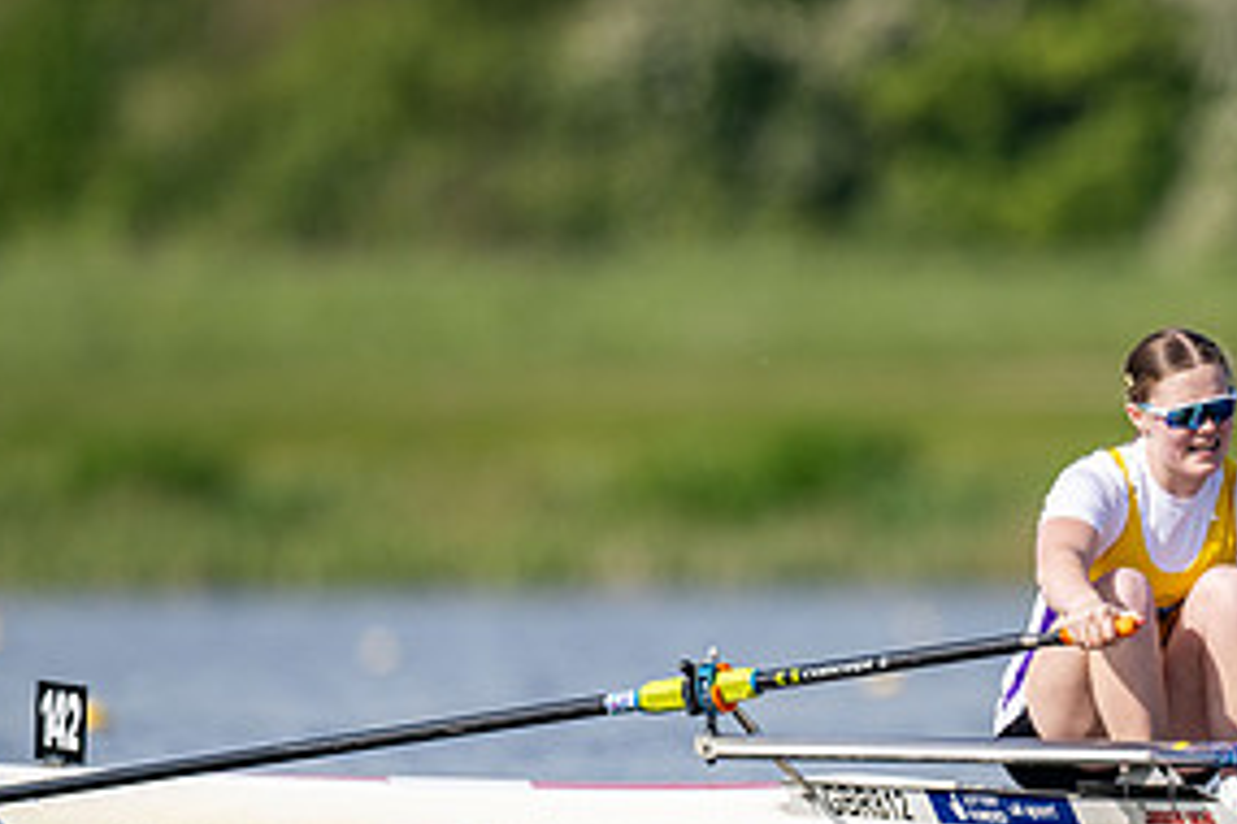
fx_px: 41952
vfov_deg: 1.1
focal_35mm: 1221
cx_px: 1124
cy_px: 445
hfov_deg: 1.7
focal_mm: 600
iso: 250
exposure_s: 1/2500
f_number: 4
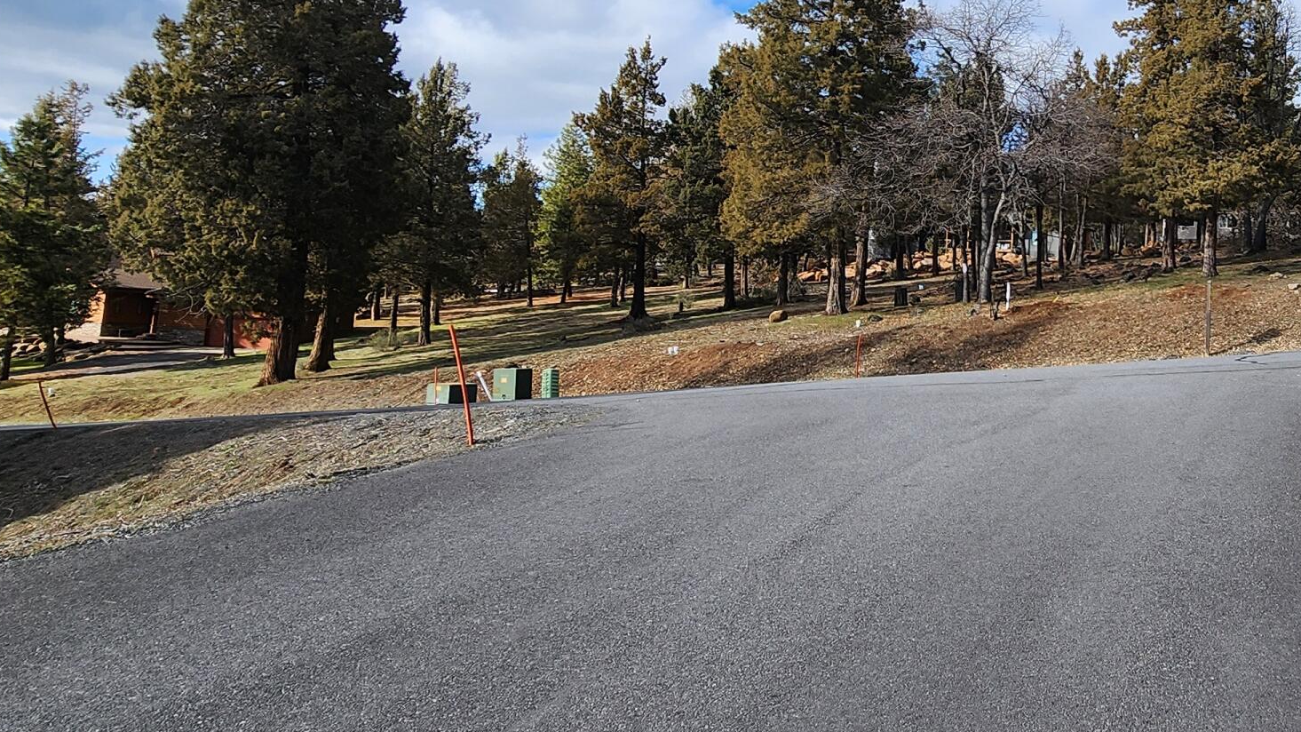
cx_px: 964
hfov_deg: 62.6
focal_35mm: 29
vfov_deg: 39.2
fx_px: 1000
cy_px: 188
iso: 50
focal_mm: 2.2
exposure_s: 1/1255
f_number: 2.2
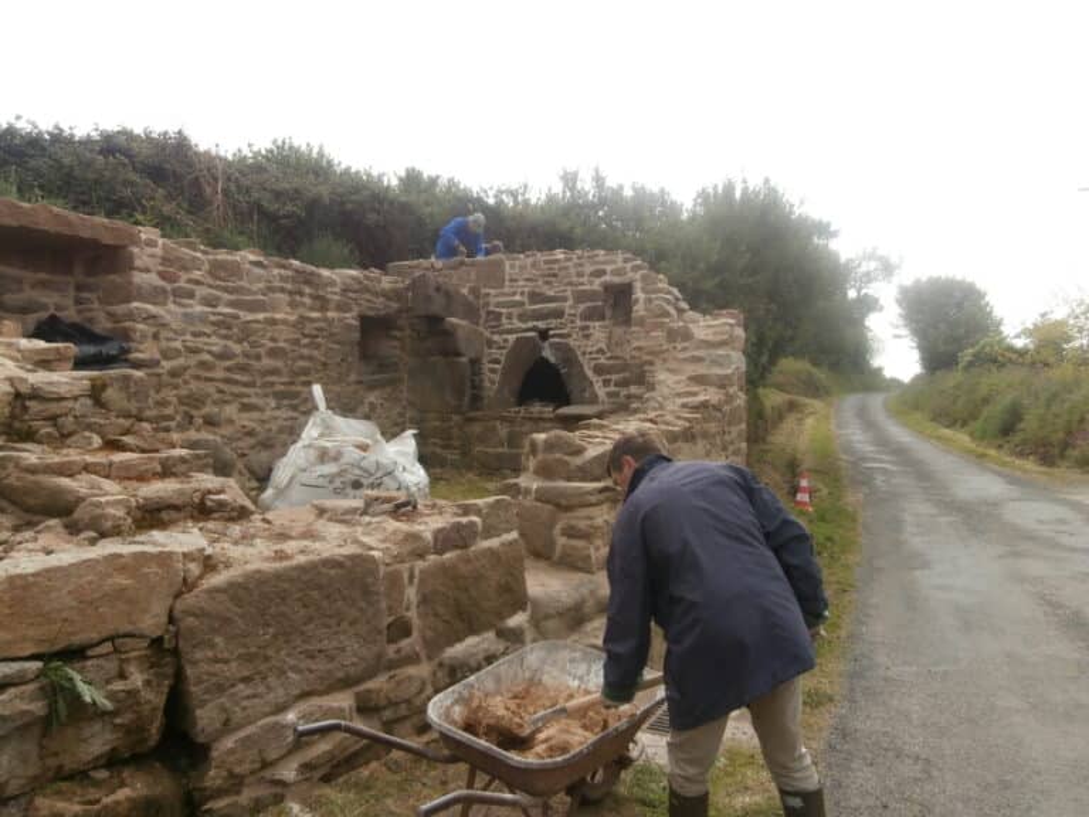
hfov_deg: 71.6
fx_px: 755
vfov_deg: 56.8
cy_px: 408
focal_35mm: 24
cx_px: 544
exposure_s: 1/800
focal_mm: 4.2
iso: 100
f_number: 3
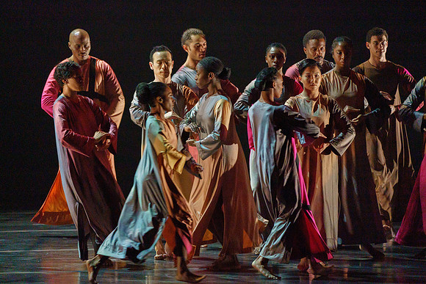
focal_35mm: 400
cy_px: 142
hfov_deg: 5.2
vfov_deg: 3.4
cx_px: 213
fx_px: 4734
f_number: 5.6
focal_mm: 400
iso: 6400
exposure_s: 1/250
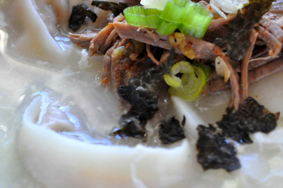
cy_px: 53
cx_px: 190
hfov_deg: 17.0
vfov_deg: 11.4
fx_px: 942
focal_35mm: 120
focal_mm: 52
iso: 1600
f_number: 5.6
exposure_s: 1/40
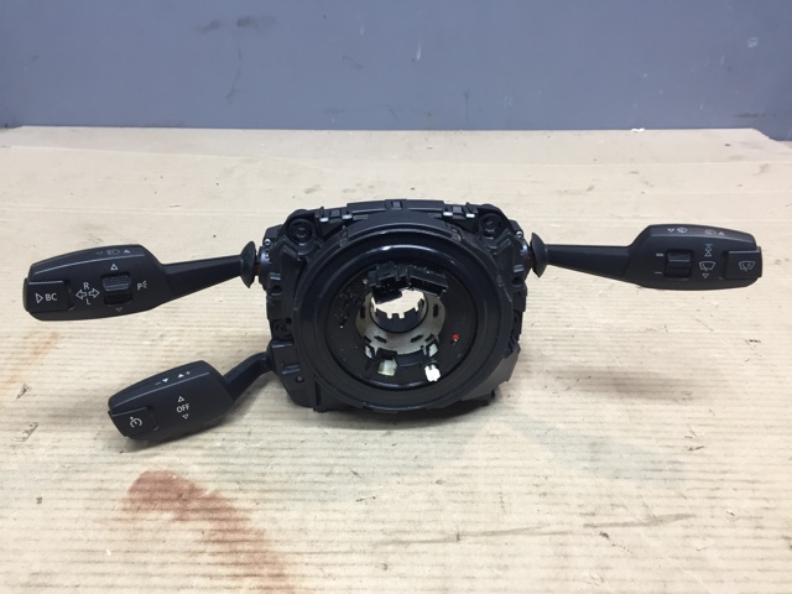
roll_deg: -1.2
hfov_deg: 61.7
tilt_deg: -28.8
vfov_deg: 48.2
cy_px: 297
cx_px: 396
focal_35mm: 29
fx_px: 664
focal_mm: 4.15
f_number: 2.2
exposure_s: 1/33
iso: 80
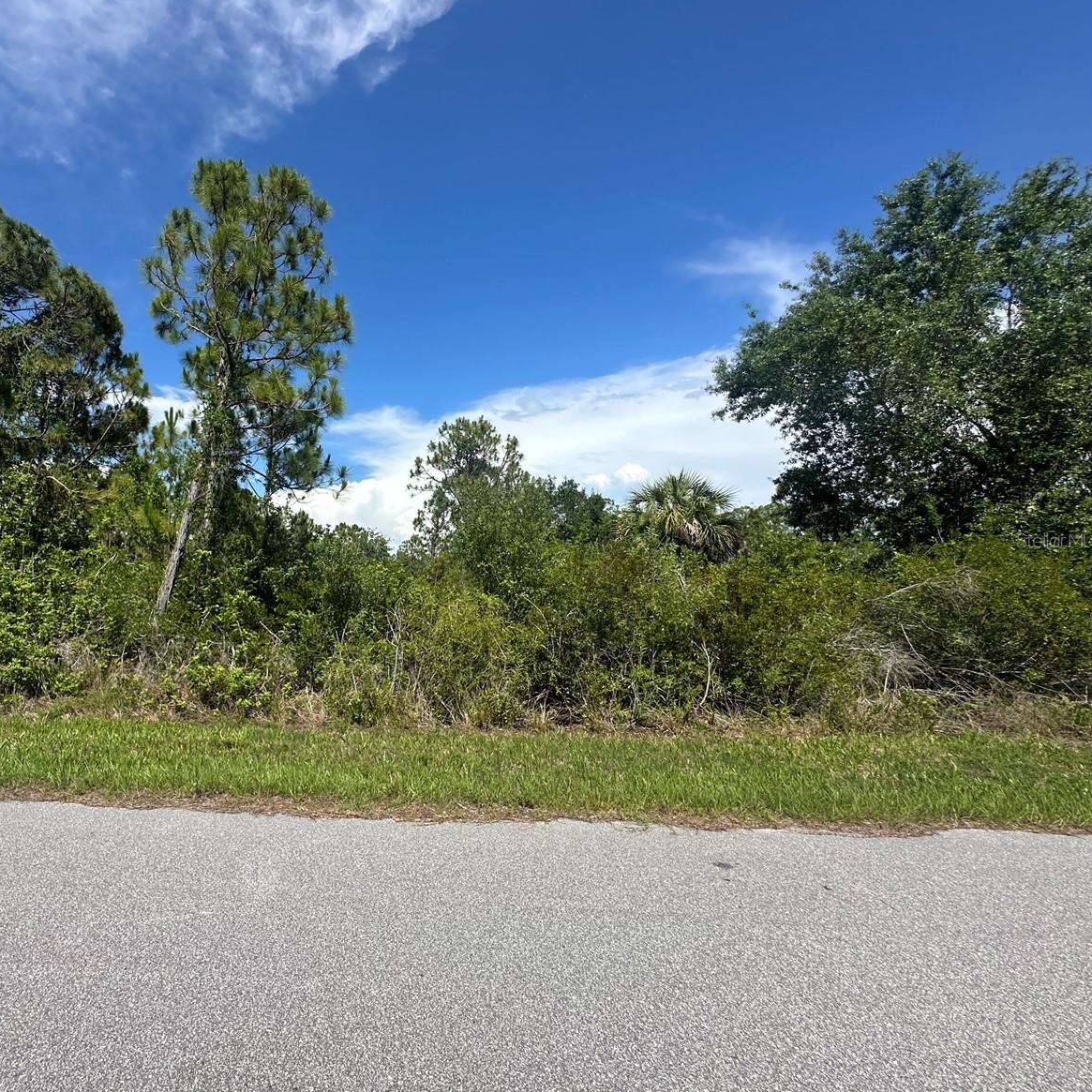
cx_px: 355
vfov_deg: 84.0
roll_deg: -0.6
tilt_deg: +6.3
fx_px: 607
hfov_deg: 80.9
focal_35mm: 17
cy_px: 540
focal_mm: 2.22
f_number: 2.2
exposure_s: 1/1855
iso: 50
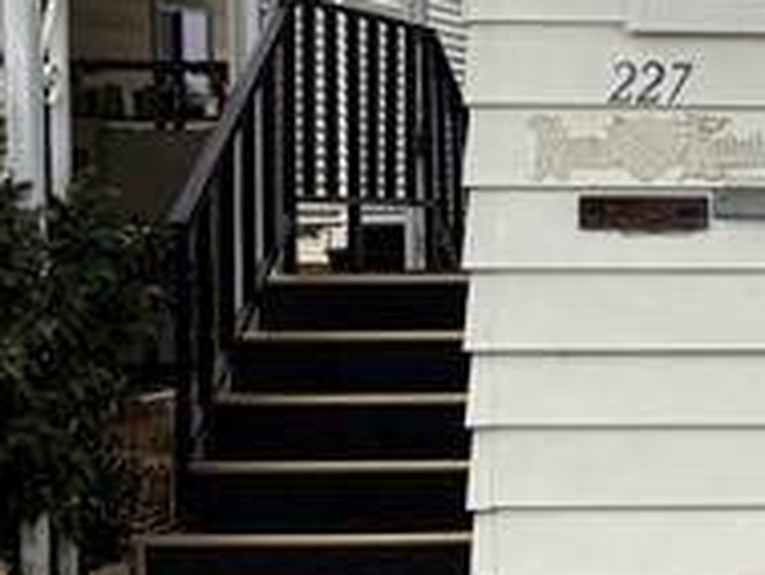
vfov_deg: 10.5
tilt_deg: -1.2
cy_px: 308
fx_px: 3118
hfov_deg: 12.2
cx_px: 1579
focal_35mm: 141
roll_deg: +0.9
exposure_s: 1/4329
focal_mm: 5.96
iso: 50
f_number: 1.6
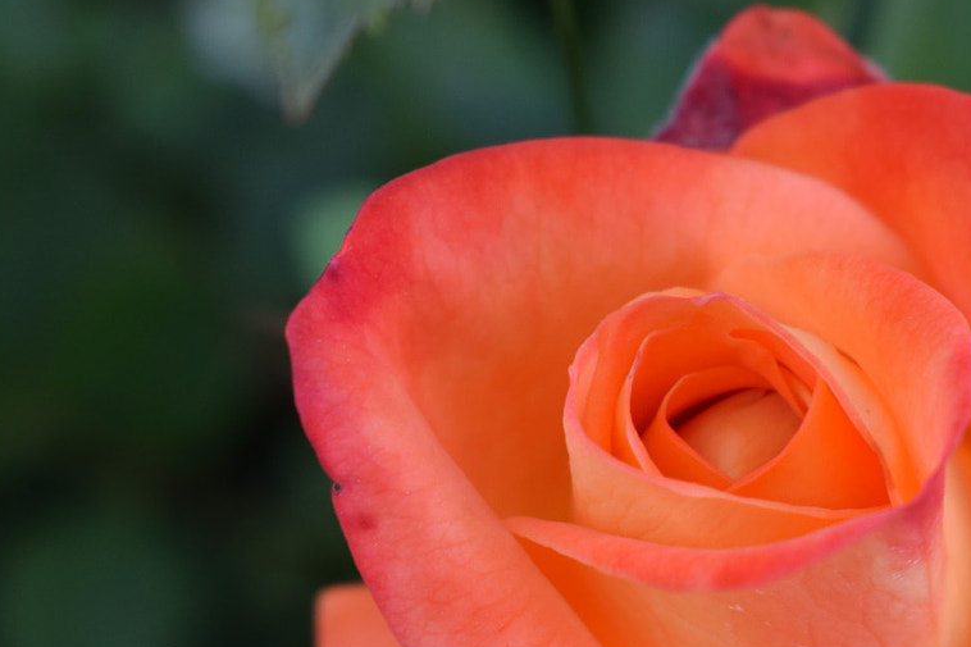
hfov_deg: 15.3
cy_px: 565
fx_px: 3586
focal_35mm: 133
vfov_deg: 10.3
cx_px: 792
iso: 400
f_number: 6.3
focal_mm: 42
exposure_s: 1/125
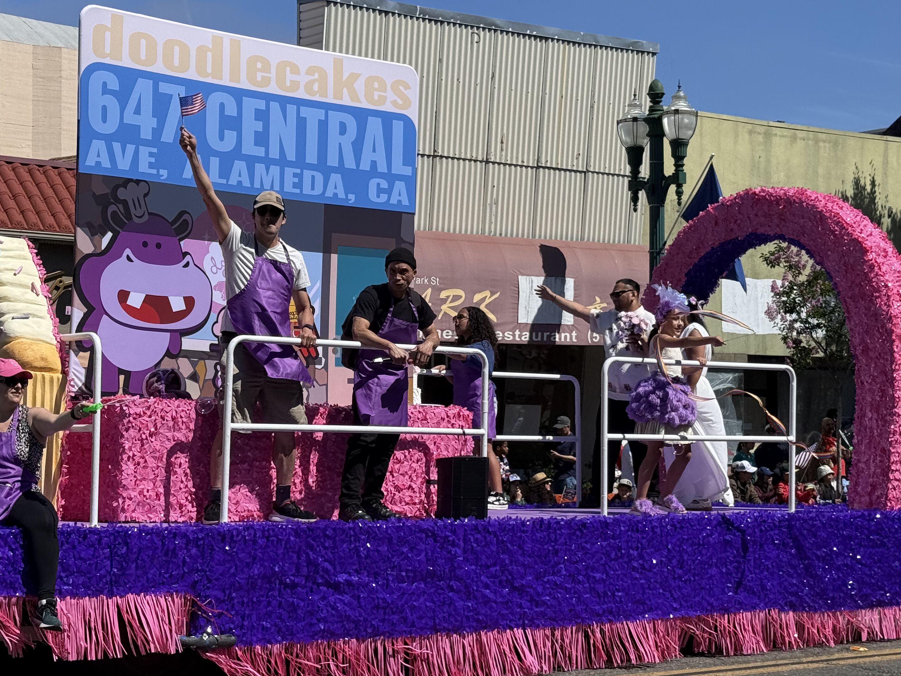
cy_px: 367
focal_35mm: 68
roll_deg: -0.3
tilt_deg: +2.0
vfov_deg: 21.6
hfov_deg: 28.5
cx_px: 393
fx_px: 1770
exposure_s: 1/7874
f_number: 1.78
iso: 80
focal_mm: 6.76
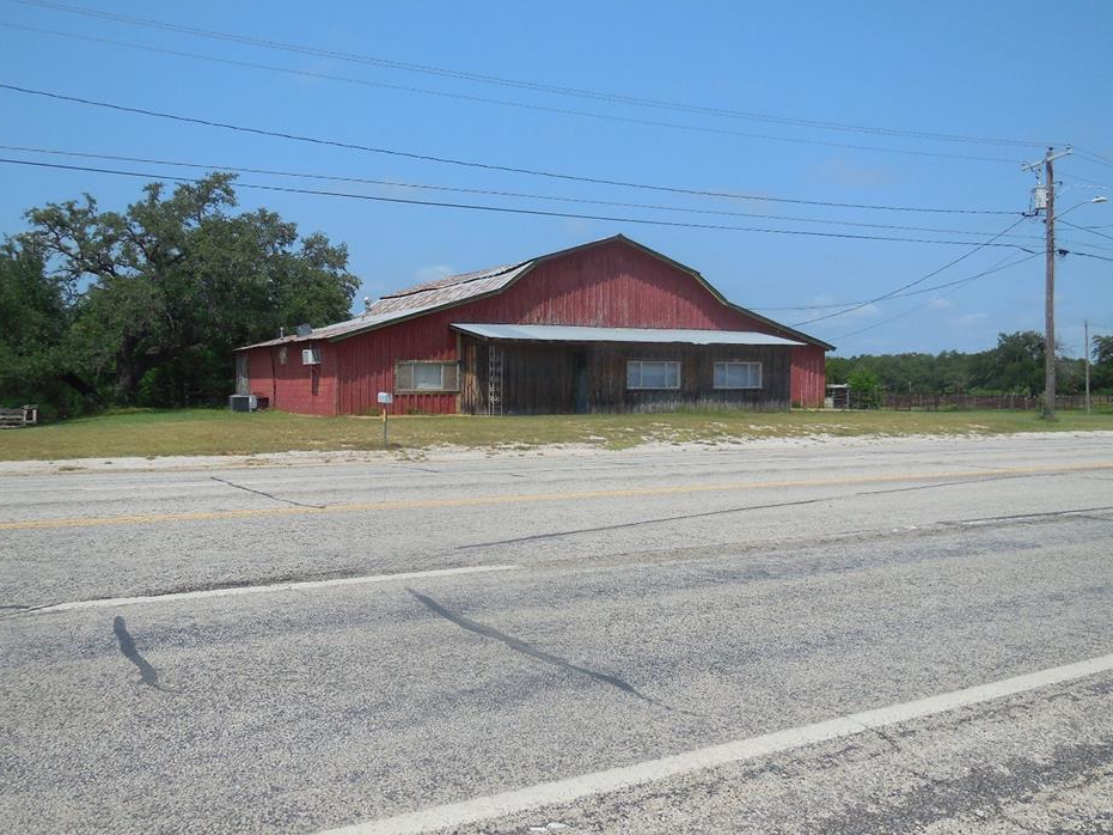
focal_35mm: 33
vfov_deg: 42.9
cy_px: 414
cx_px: 557
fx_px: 1061
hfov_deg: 55.4
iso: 125
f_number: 6.5
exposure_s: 1/640
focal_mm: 5.3
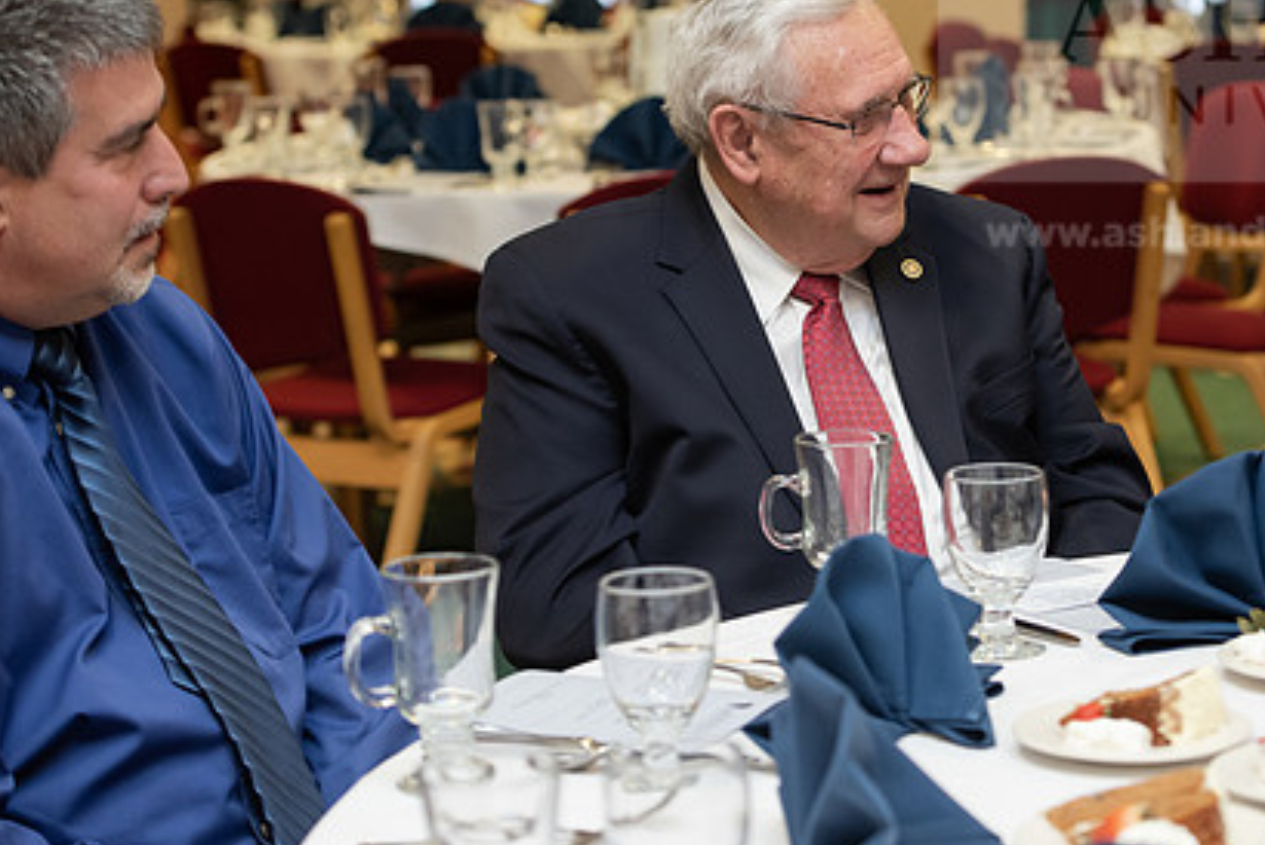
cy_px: 298
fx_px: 3481
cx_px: 845
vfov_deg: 13.8
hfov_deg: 20.5
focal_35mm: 99
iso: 1250
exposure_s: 1/160
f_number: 4
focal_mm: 70
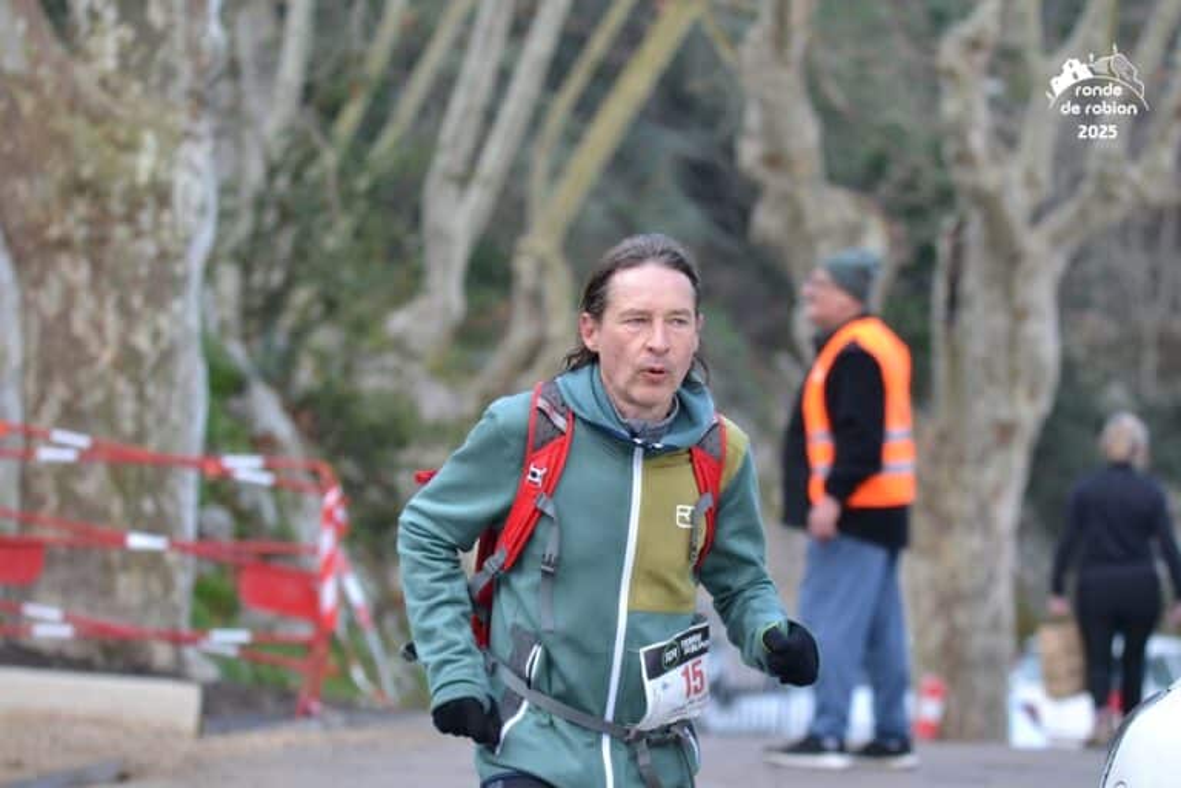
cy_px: 394
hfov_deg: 9.1
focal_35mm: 225
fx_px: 7381
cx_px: 590
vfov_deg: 6.1
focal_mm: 150
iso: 1250
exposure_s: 1/500
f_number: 5
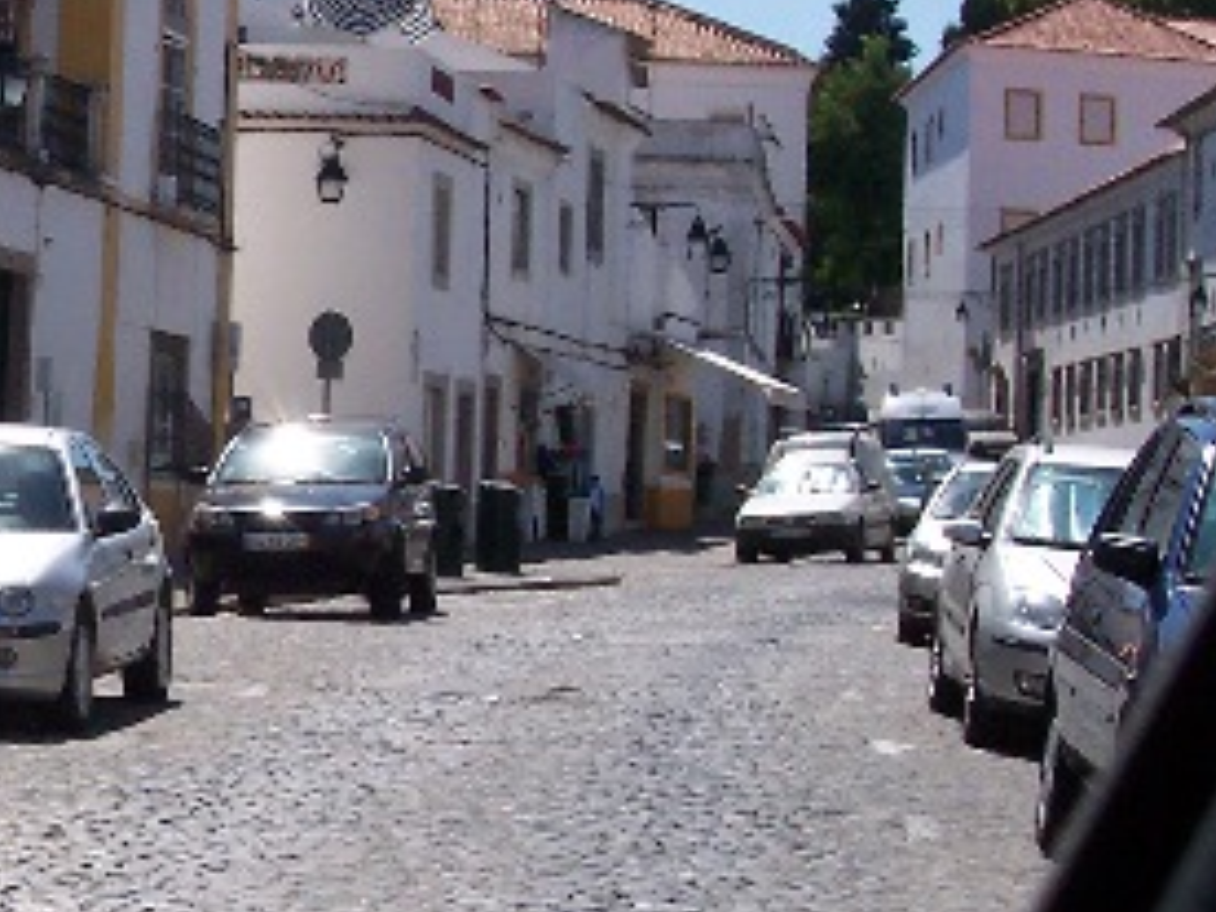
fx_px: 3864
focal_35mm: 110
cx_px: -123
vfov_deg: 13.4
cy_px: 238
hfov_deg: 17.3
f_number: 4.8
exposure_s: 1/1000
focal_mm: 8
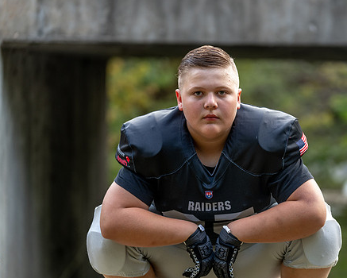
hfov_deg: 13.1
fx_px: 1510
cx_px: 222
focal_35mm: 147
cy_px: 151
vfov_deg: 10.5
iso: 500
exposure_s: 1/320
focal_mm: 118
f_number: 2.8
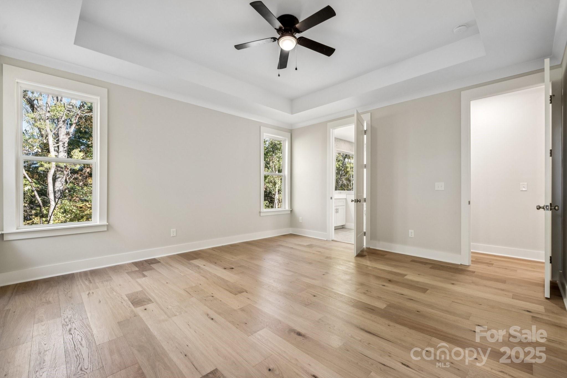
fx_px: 236
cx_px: 284
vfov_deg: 77.3
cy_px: 189
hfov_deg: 100.4
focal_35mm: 15
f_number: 7.1
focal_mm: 15
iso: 160
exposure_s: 1/13
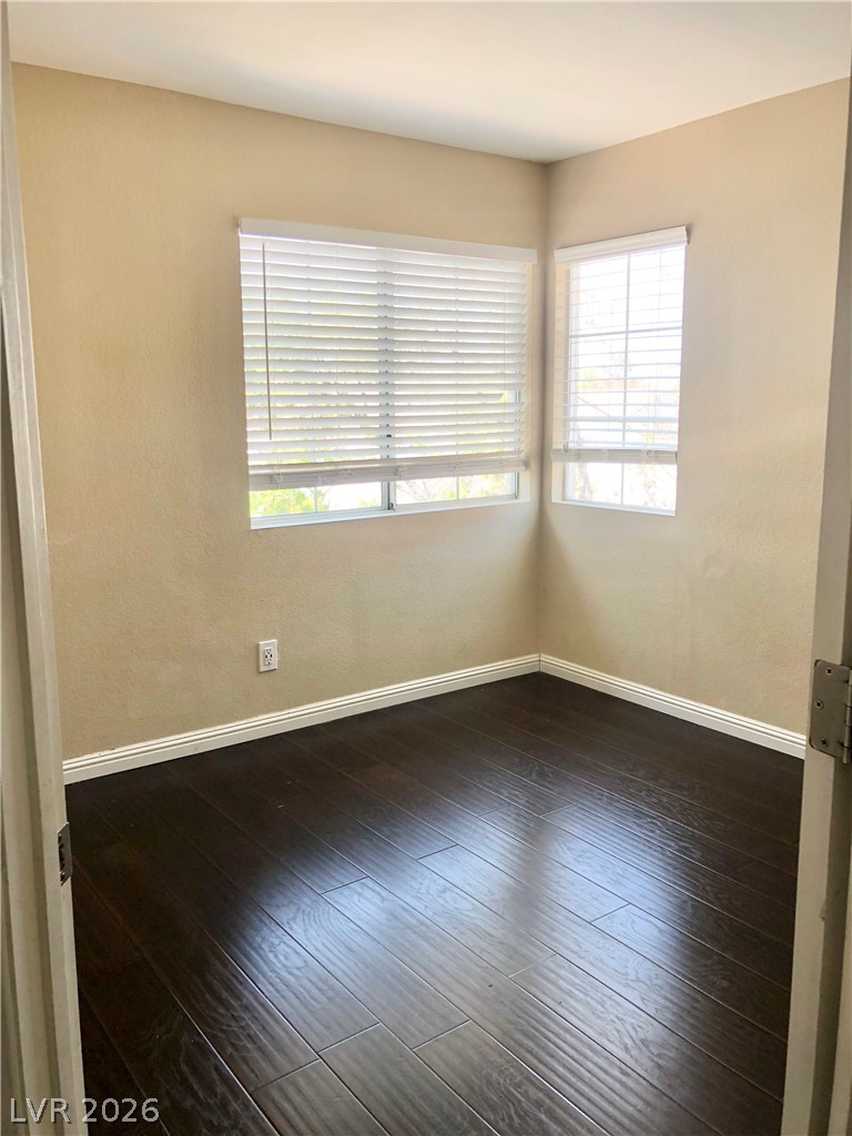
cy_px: 568
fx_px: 919
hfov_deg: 49.7
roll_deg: -1.0
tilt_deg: -10.0
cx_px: 426
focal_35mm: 28
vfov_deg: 63.4
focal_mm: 4
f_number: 1.8
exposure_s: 1/120
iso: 32
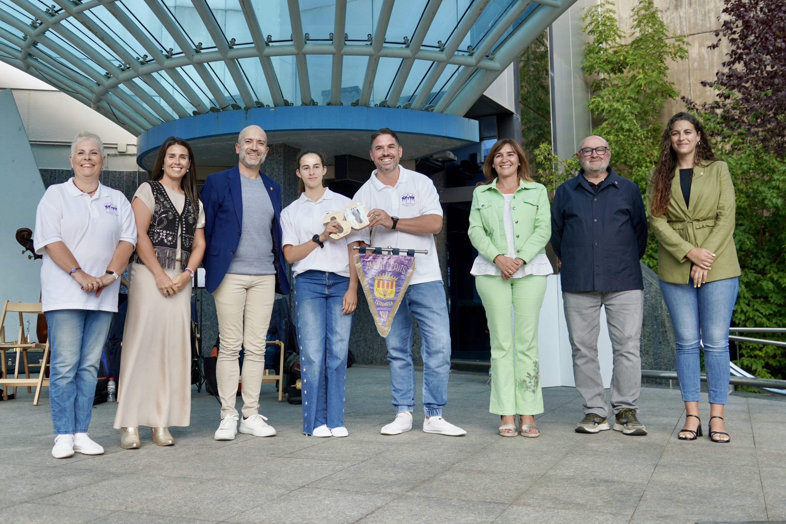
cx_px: 393
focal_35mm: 30
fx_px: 655
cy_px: 262
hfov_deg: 61.9
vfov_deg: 43.6
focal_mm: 30
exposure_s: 1/160
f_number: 4
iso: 160
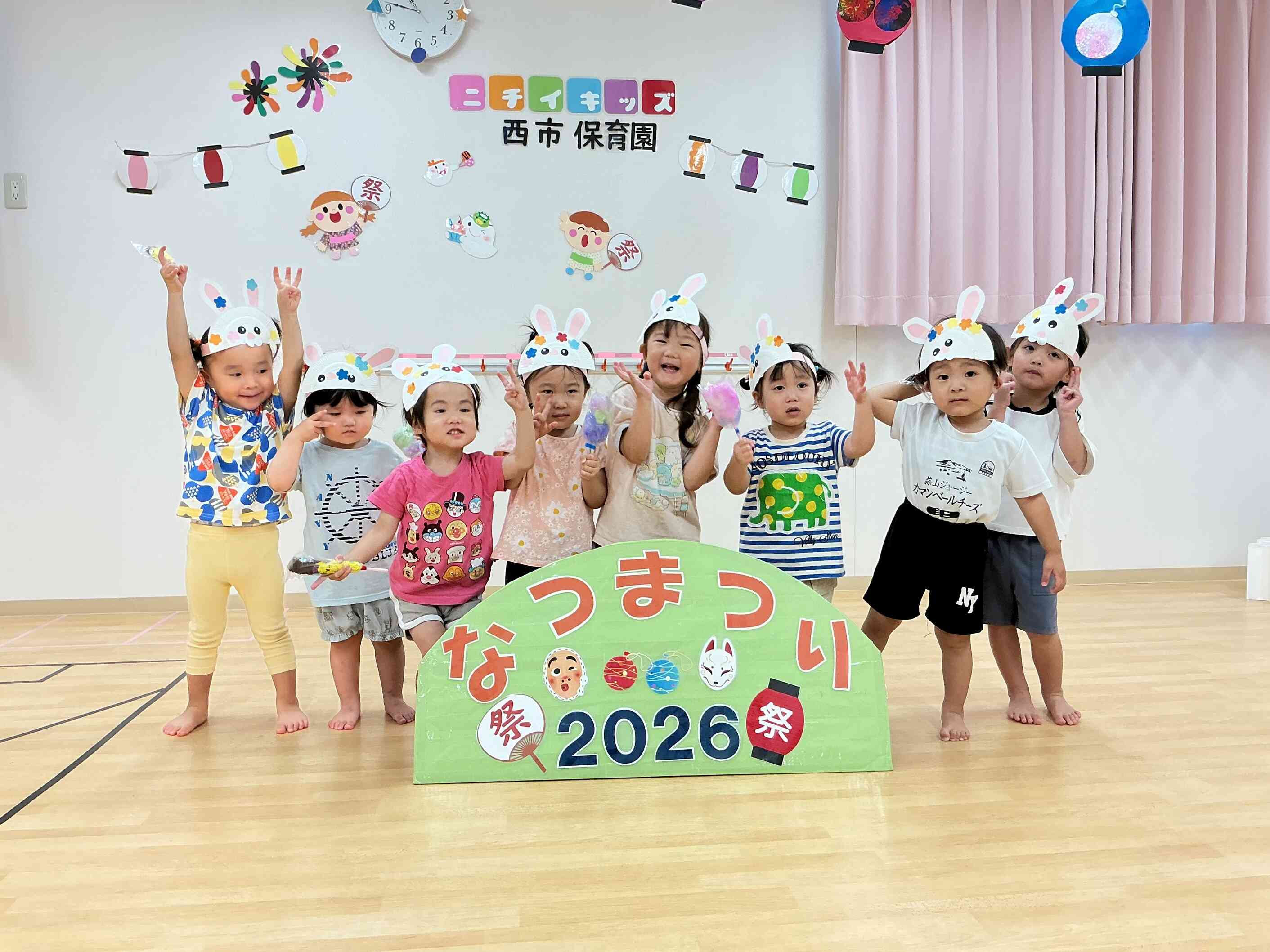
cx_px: 635
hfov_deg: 61.7
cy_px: 476
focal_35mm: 29
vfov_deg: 48.2
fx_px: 1064
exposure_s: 1/60
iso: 64
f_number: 1.8
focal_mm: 3
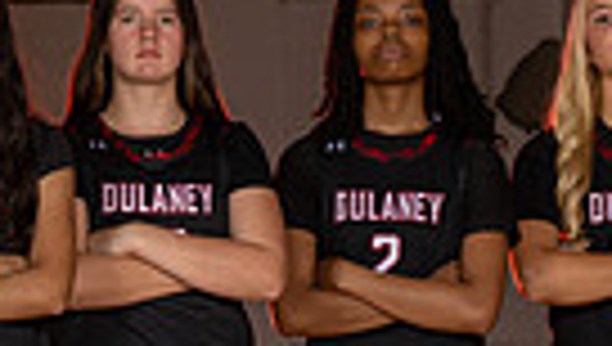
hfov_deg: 5.8
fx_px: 5981
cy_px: 415
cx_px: -423
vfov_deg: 3.3
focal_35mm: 368
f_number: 7.1
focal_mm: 70
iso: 80
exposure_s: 1/125
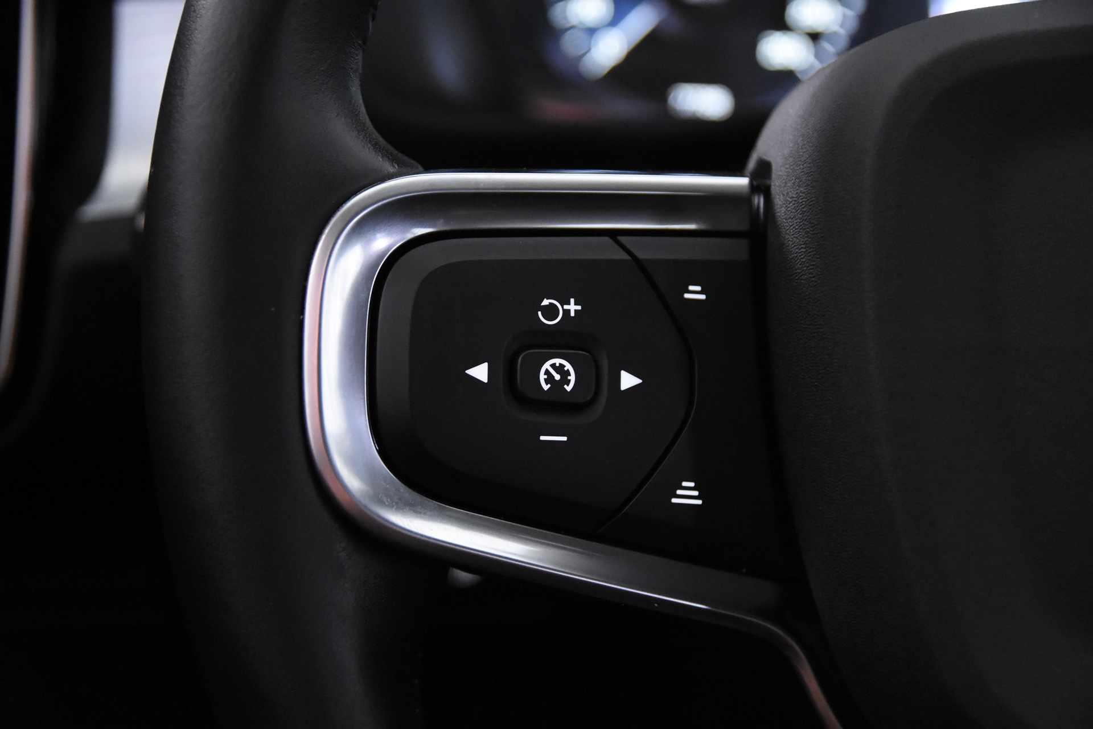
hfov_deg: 29.9
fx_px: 2049
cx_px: 546
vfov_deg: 20.2
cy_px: 364
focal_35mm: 68
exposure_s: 1/80
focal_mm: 45
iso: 5600
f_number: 3.5
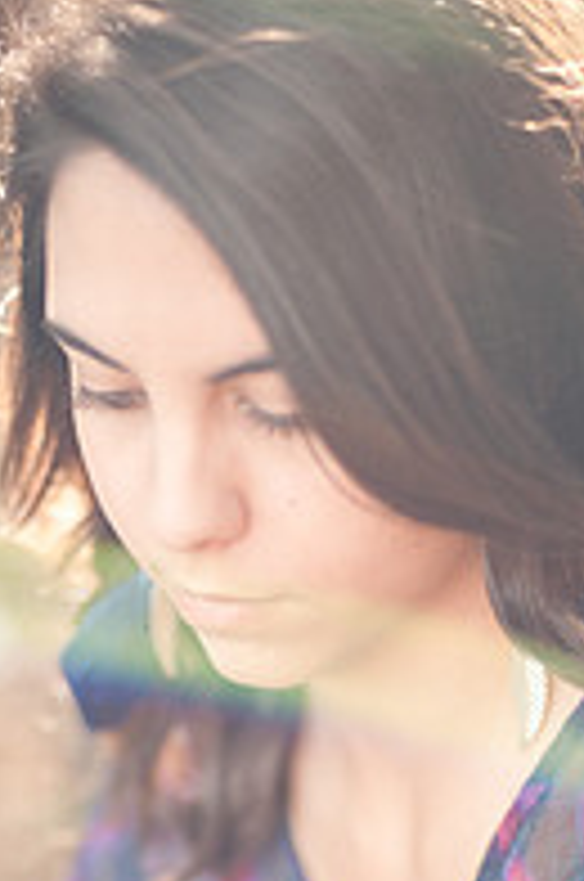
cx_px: 227
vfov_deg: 17.5
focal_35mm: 115
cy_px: 809
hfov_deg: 11.9
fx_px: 2808
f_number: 1.4
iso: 320
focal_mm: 50
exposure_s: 1/1000
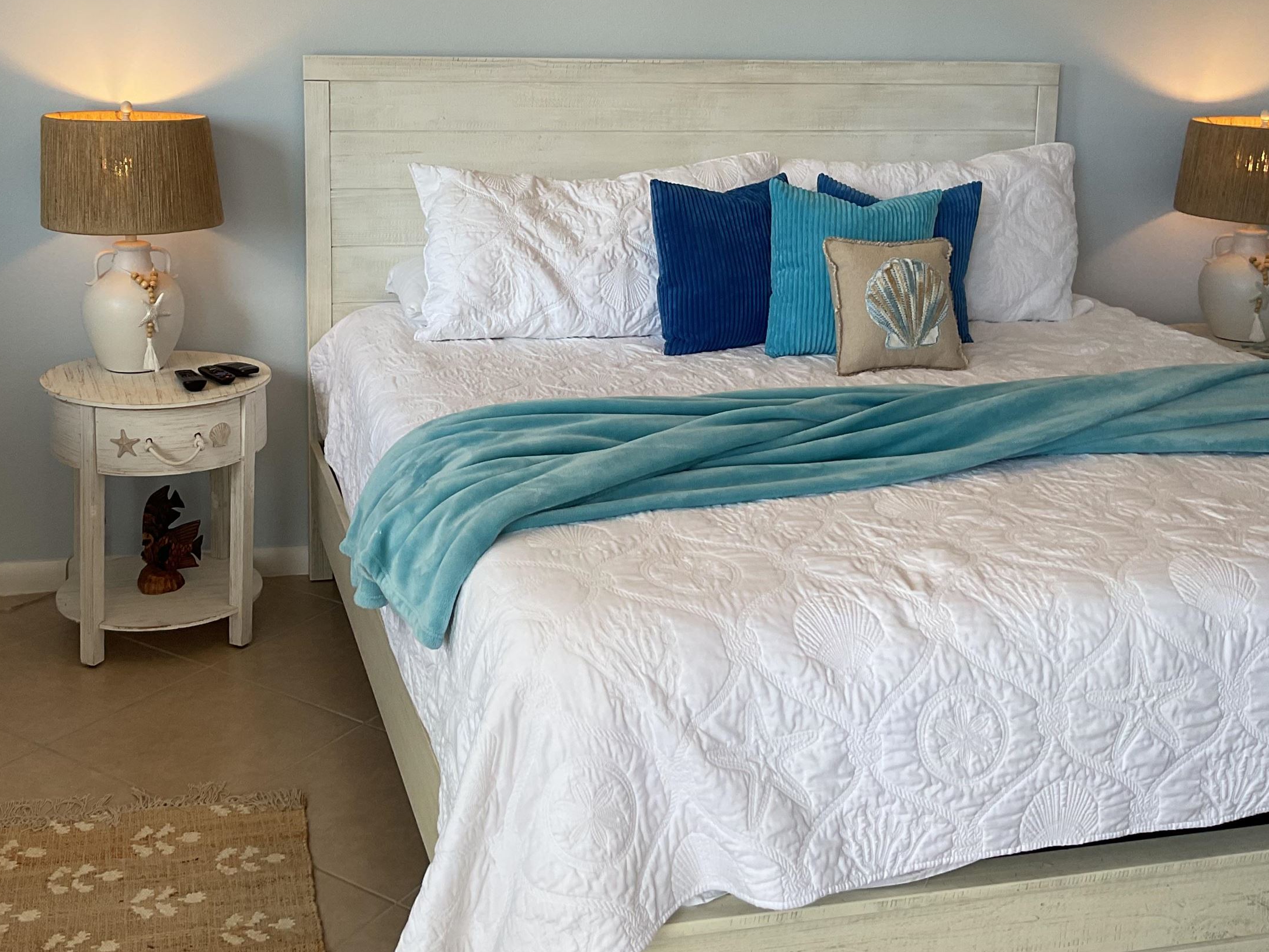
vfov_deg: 34.8
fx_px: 1503
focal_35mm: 41
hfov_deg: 45.6
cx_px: 526
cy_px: 309
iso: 40
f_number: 1.8
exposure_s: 1/120
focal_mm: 3
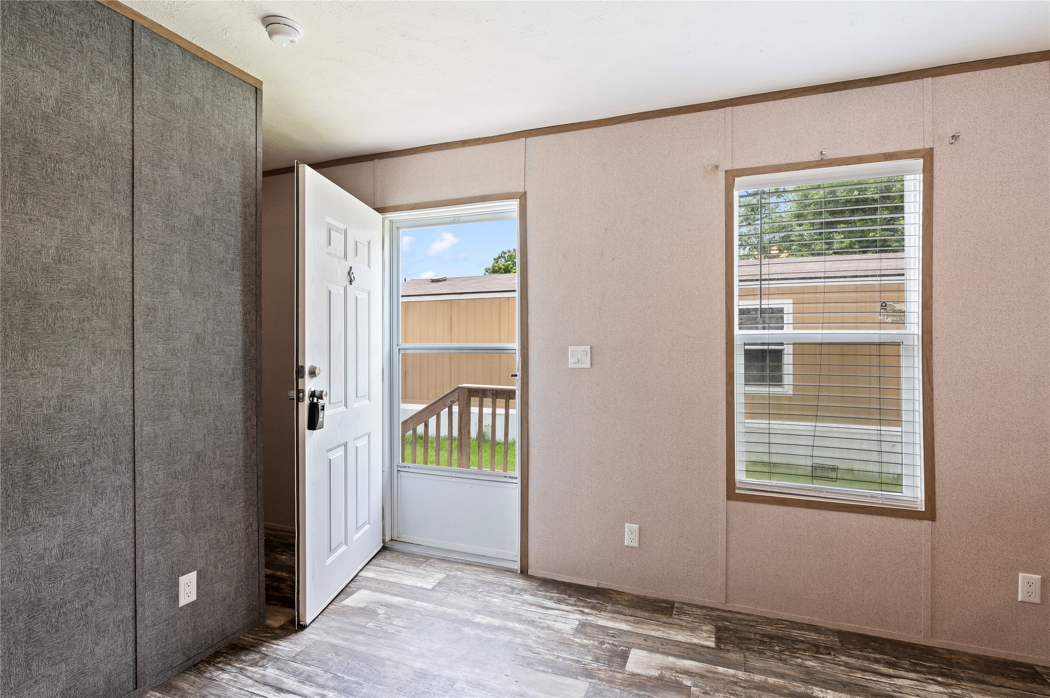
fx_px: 525
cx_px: 525
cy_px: 349
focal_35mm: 18
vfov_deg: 67.3
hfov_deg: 90.0
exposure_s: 1/6
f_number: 6.3
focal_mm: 18
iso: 125
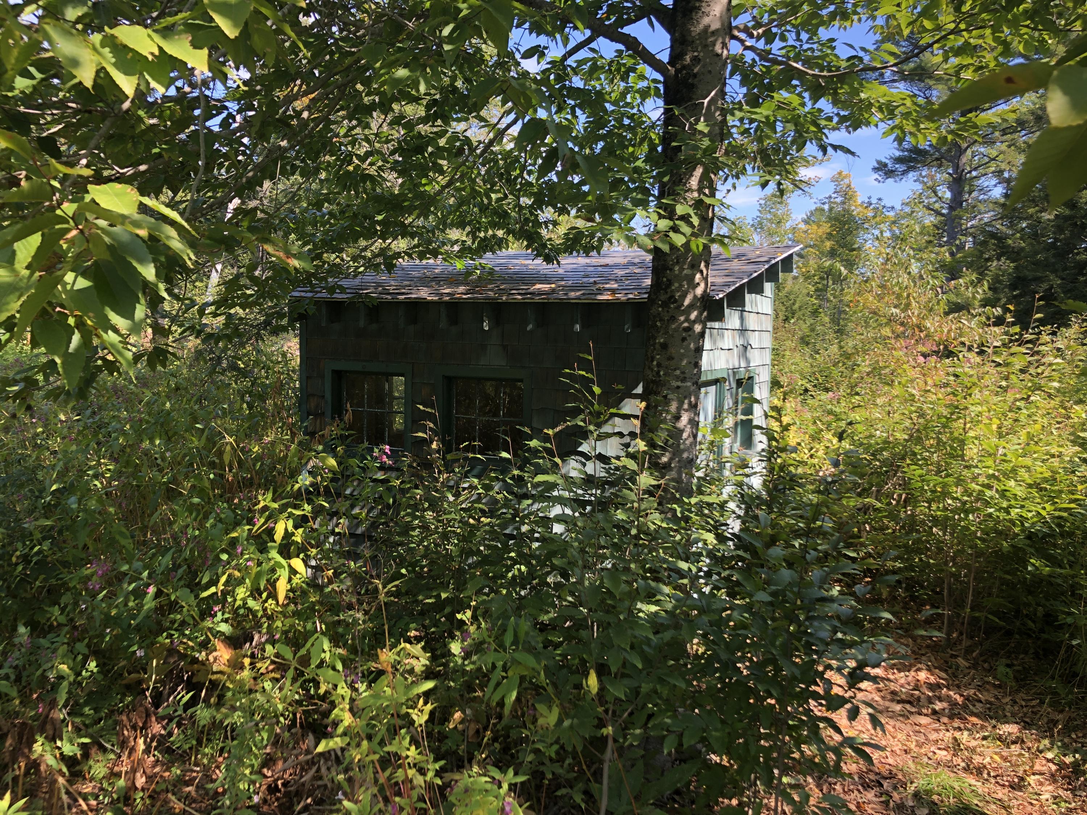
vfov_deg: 49.7
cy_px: 408
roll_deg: -0.6
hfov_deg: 63.4
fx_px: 879
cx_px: 544
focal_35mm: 28
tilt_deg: -2.9
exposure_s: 1/213
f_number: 1.8
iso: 20
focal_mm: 4
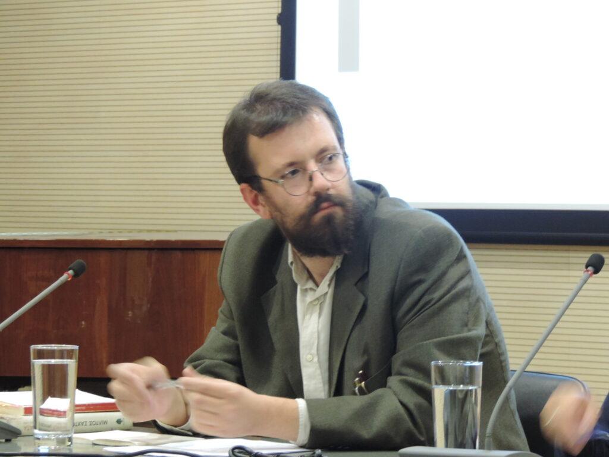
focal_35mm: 170
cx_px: 304
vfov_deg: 8.7
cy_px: 228
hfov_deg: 11.6
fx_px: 2991
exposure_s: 1/10
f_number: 4.5
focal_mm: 30.3
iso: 800
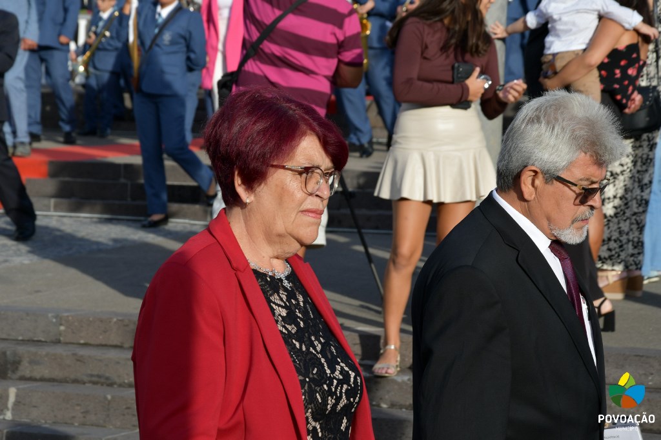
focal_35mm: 120
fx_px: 2202
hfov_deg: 17.1
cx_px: 330
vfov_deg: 11.4
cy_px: 220
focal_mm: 80
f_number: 8
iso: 160
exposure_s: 1/250
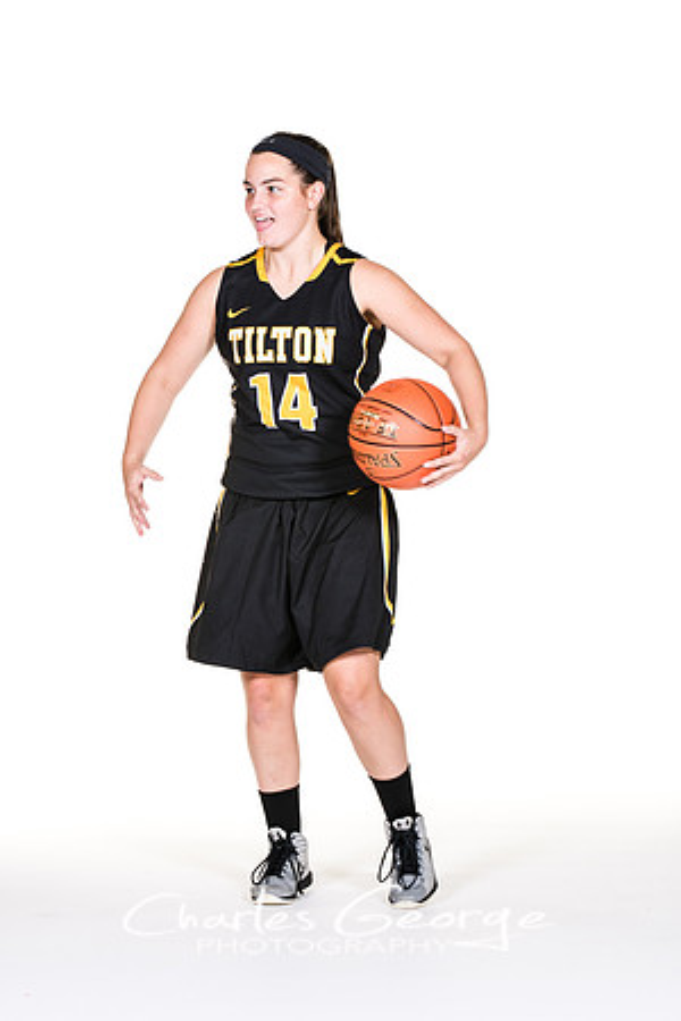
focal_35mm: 150
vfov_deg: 13.7
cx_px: 340
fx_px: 4256
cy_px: 510
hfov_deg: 9.1
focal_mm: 100
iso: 200
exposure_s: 1/160
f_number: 6.3
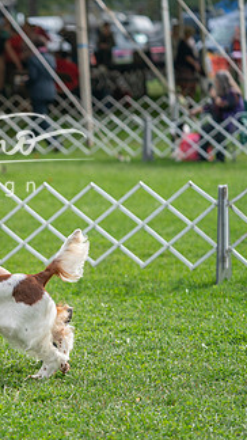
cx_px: -107
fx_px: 2121
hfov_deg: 6.6
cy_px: 220
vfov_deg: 11.8
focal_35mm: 182
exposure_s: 1/1000
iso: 100
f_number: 2.8
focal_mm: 97
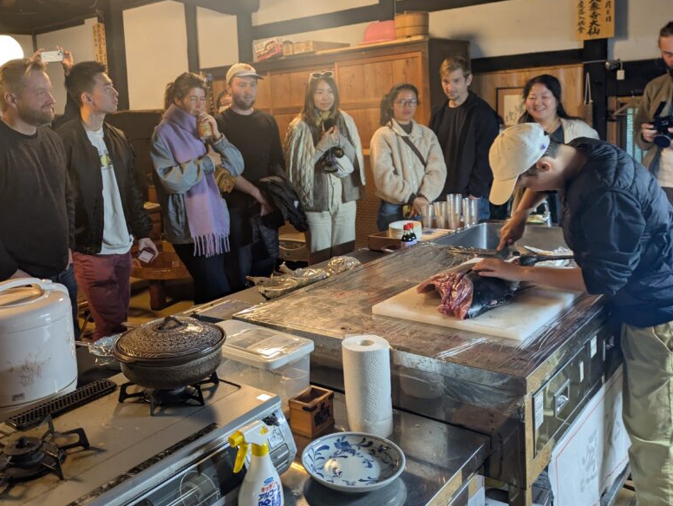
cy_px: 200
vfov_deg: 42.8
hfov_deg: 55.0
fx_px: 642
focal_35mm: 33
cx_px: 272
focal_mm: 5.43
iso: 301
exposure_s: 1/40
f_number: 1.89
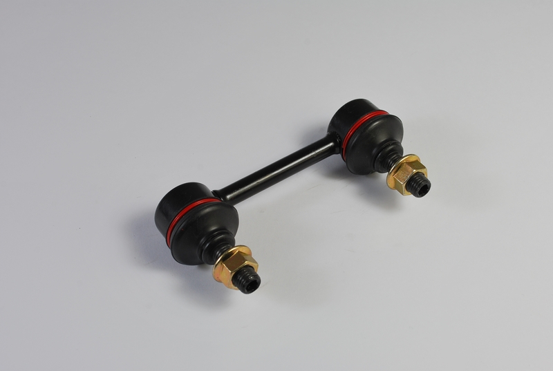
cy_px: 186
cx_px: 276
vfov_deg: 25.9
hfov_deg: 37.8
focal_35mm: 52
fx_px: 808
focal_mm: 35
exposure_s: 1/30
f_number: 9
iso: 140
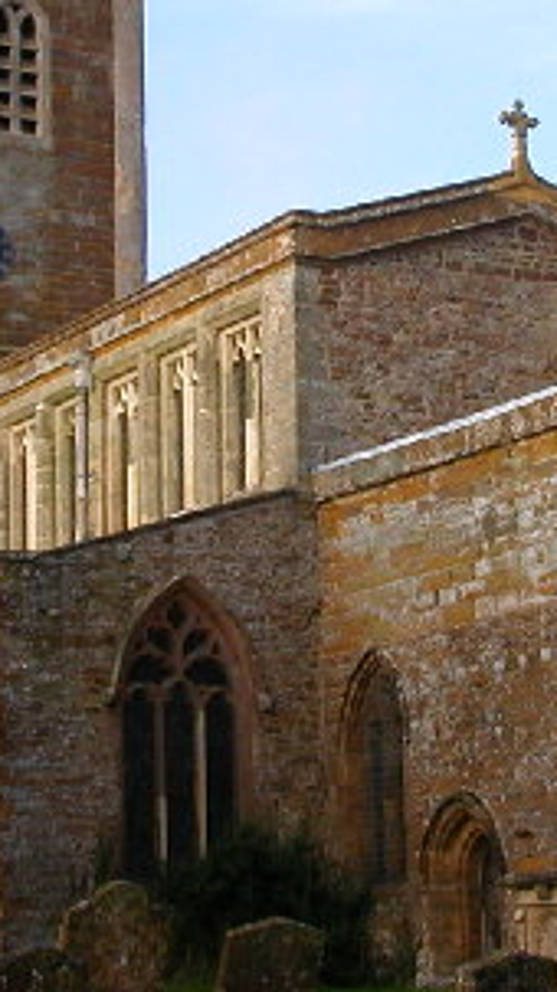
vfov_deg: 21.5
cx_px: 436
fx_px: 2605
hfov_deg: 12.2
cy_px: 393
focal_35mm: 99
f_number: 4.8
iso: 100
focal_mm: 6.6
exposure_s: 1/200
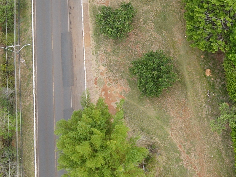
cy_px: 128
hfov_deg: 20.6
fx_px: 634
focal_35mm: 93
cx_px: 223
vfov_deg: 15.8
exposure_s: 1/80
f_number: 2.8
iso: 100
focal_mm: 4.5
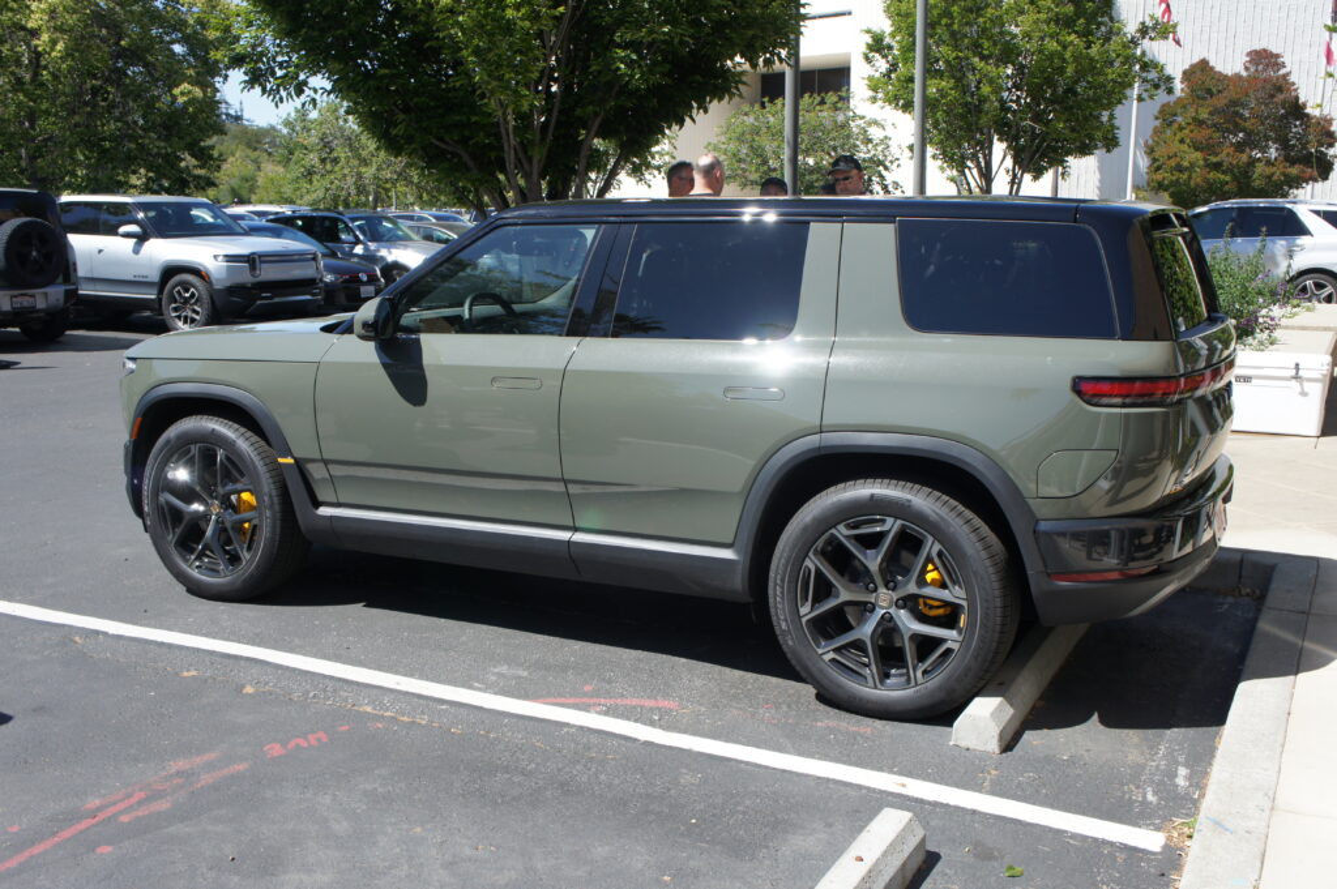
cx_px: 668
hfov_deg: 53.2
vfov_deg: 36.8
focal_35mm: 36
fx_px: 1336
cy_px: 444
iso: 200
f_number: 8
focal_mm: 24
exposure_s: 1/250
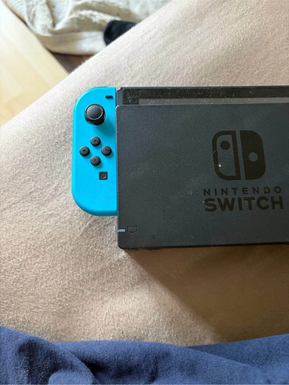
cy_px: 192
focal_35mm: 26
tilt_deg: -75.4
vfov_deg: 67.3
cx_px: 144
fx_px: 290
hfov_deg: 53.0
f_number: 1.6
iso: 320
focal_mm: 5.96
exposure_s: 1/60
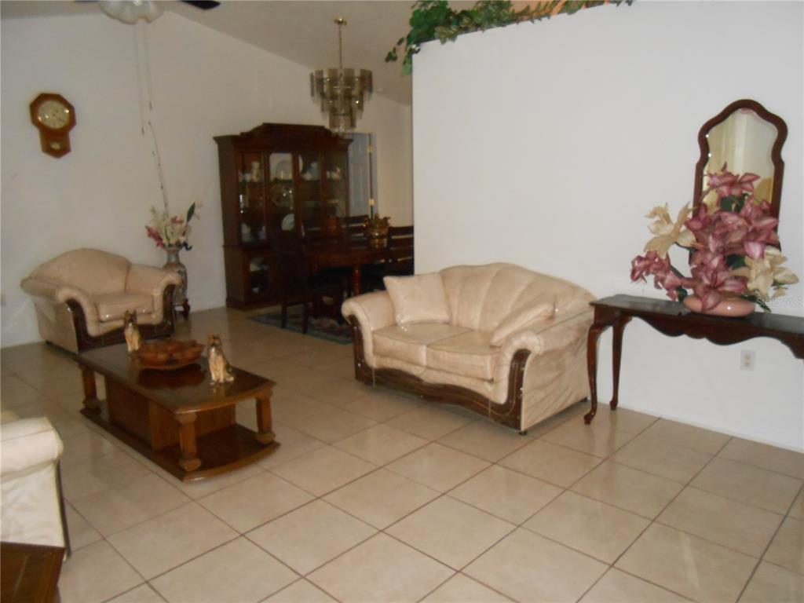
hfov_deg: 67.3
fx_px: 604
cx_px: 402
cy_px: 302
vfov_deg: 53.1
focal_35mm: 26
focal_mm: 4.6
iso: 640
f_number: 3.5
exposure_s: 1/25
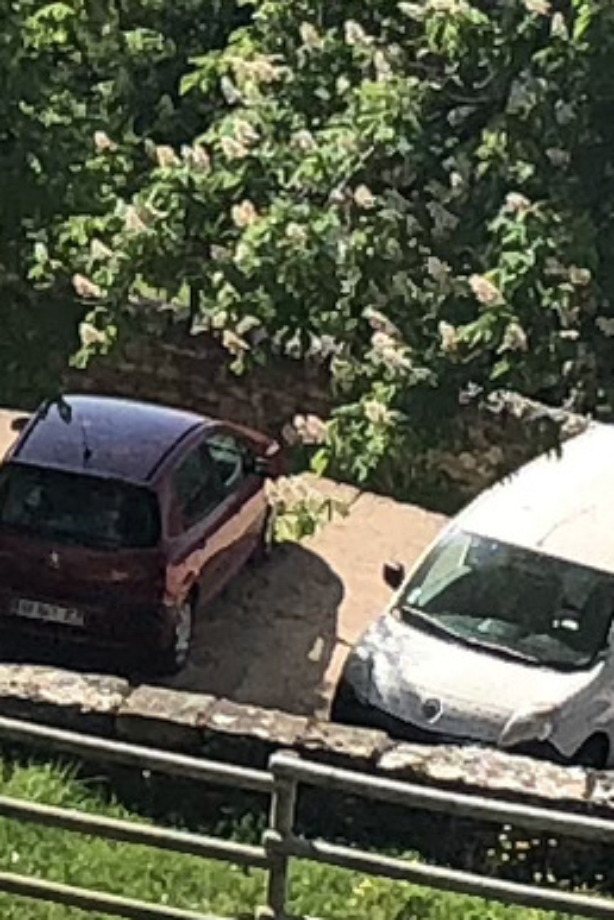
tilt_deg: -15.3
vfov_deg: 6.8
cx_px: -1083
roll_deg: -1.9
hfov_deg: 4.4
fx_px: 7700
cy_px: -12
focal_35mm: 301
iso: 20
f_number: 1.8
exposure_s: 1/1499
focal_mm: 4
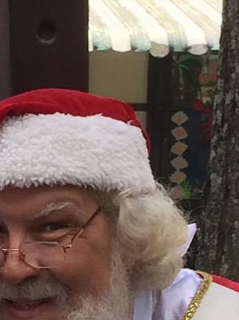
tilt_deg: -10.5
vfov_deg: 9.7
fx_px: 1862
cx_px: -75
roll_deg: +0.4
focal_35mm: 202
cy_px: 388
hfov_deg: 7.3
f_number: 2.2
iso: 32
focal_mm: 4.15
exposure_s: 1/892
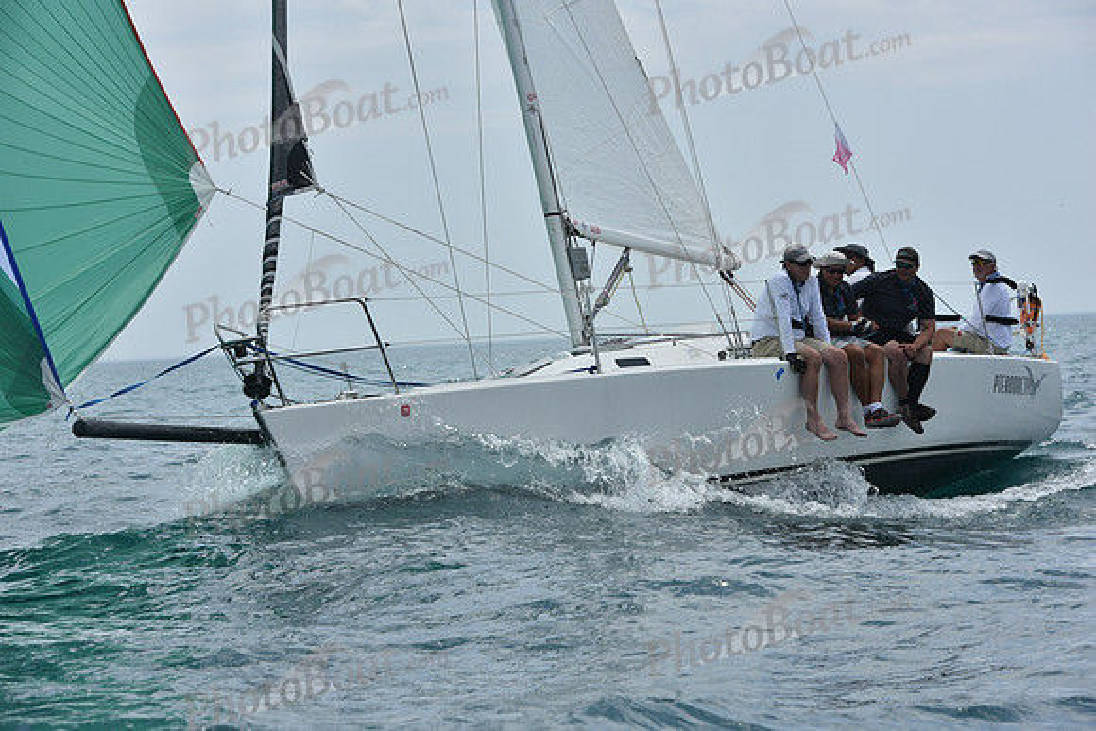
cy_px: 366
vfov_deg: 11.8
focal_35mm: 116
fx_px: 3532
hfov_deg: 17.6
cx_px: 548
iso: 250
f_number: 9
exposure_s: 1/1250
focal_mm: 116
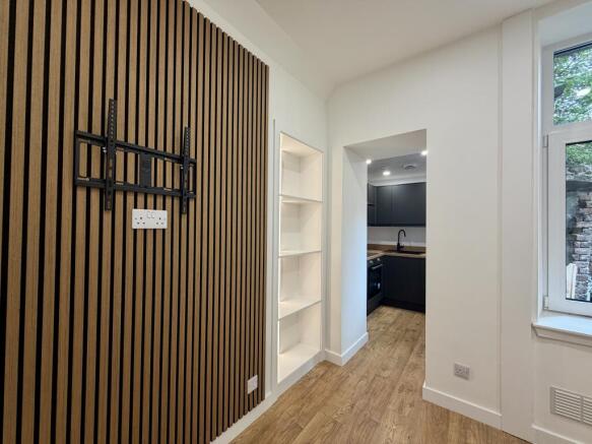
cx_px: 296
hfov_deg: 102.1
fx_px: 239
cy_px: 222
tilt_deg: +1.2
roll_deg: -0.5
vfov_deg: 85.7
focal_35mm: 14
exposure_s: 1/100
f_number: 2.2
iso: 160
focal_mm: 2.22
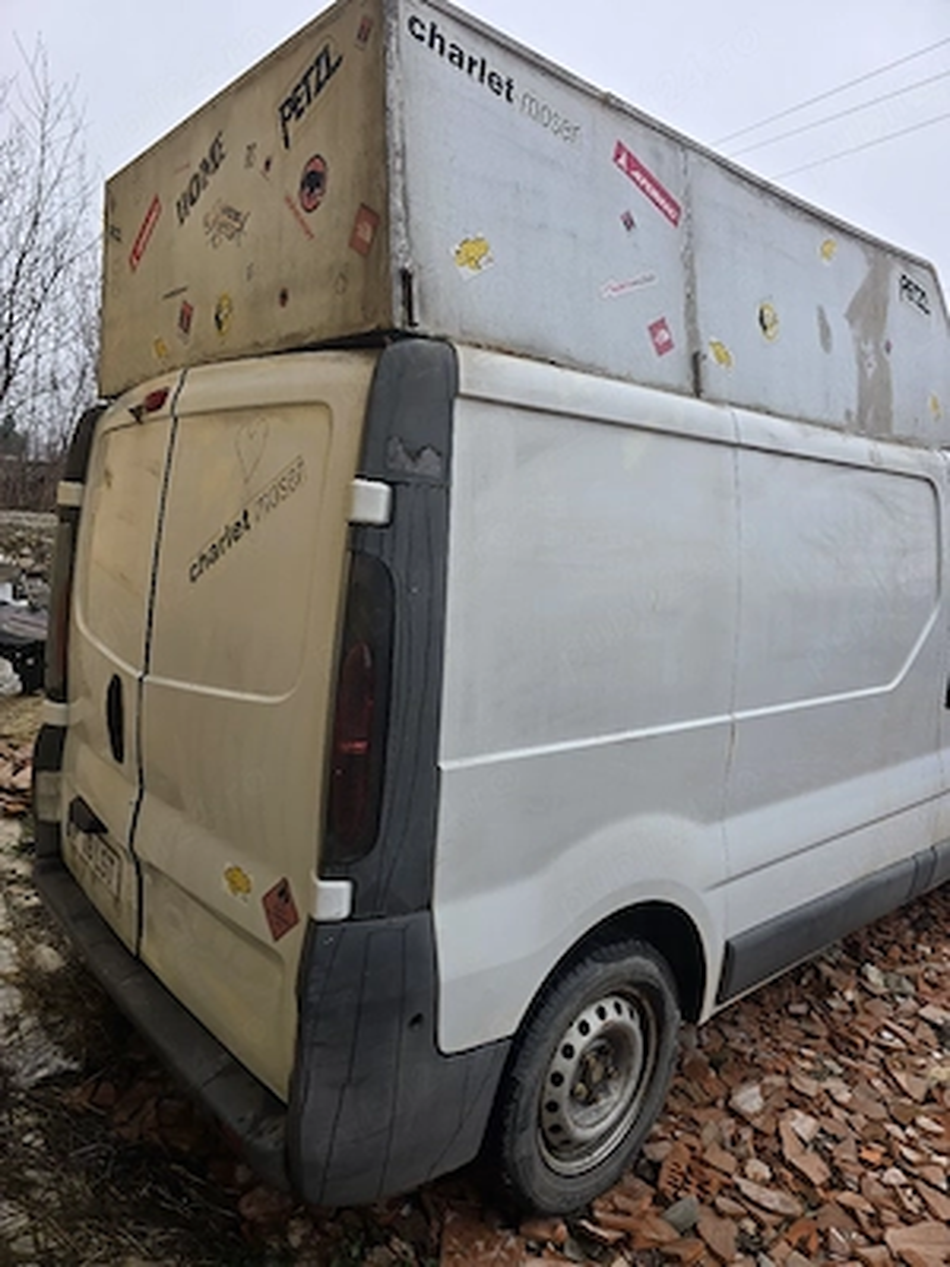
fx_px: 842
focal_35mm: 23
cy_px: 634
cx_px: 475
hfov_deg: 58.9
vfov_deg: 73.9
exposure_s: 1/182
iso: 16
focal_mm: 6.3
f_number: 1.7
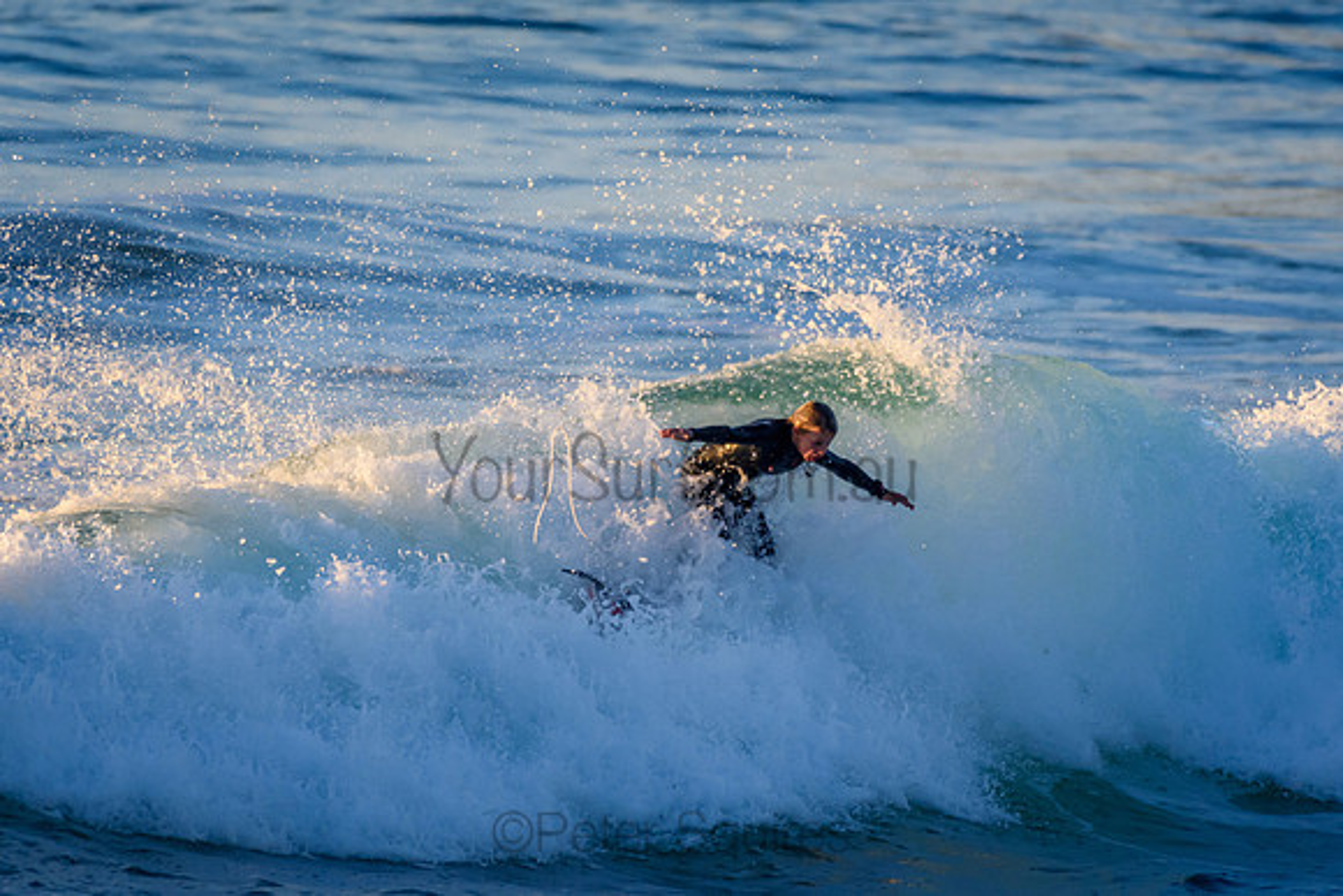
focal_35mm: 750
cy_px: 448
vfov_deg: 1.8
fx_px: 27984
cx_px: 672
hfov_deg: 2.7
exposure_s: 1/1600
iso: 800
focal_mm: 500
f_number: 5.6
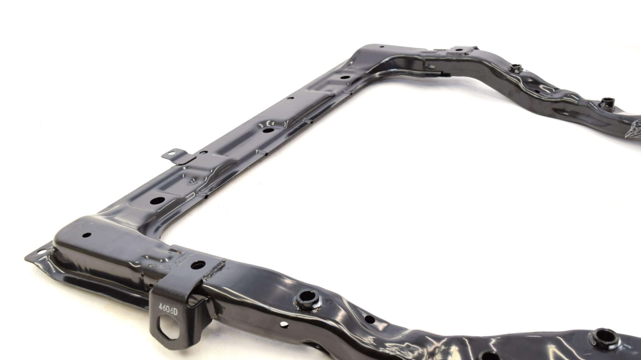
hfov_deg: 56.6
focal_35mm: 35
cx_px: 319
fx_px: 595
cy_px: 216
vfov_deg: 33.6
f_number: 5.6
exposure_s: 1/125
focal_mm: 22
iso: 400
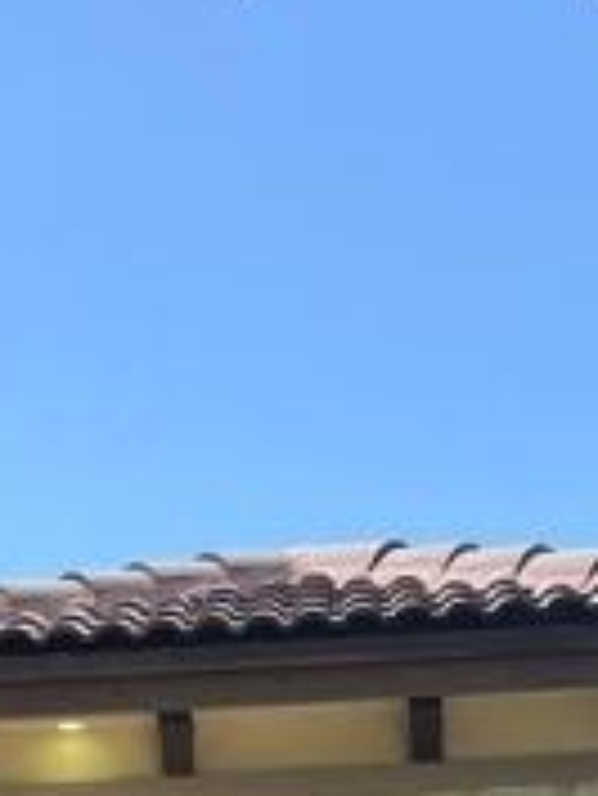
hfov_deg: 10.5
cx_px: 22
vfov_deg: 13.1
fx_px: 3244
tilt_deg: +4.0
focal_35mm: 141
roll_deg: +1.6
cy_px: 1237
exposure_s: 1/2083
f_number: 1.5
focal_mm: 5.7
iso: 50
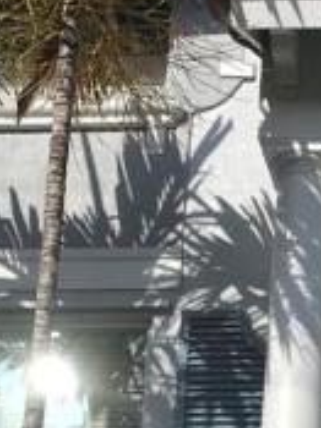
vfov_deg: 15.5
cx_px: 529
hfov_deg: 12.1
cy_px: 685
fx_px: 1424
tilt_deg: +13.6
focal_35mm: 115
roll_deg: +0.6
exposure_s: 1/7407
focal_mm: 3.99
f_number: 1.8
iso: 20
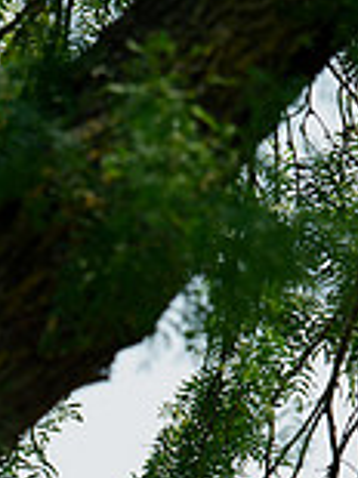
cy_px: 669
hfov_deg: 1.7
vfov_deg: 2.3
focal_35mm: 871
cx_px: -85
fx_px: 12027
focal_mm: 150
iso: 100
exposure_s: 1/500
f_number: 4
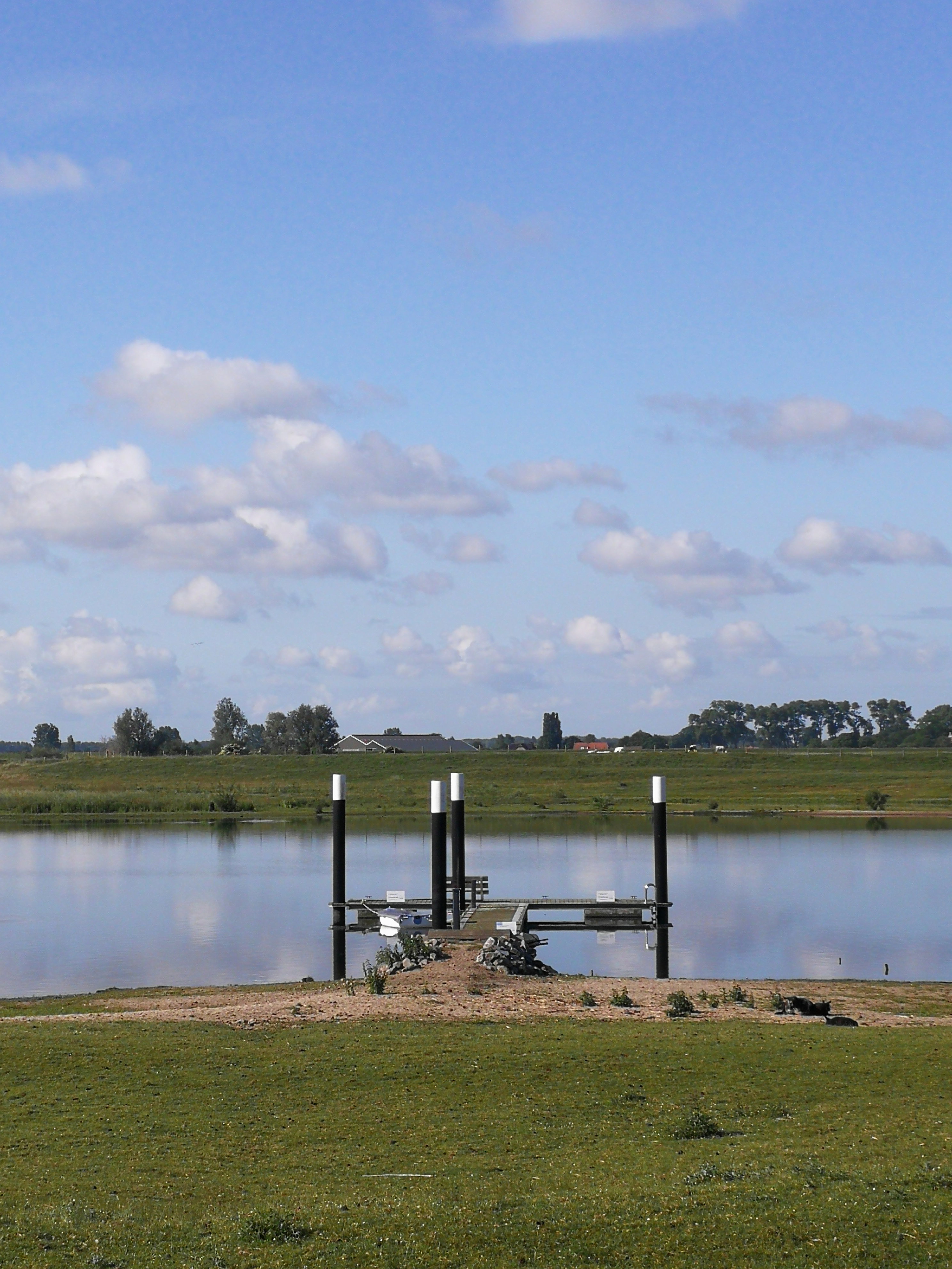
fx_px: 2860
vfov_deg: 25.0
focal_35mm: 78
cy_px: 634
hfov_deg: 18.9
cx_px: 476
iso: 50
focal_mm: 3.95
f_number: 2.2
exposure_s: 1/1148
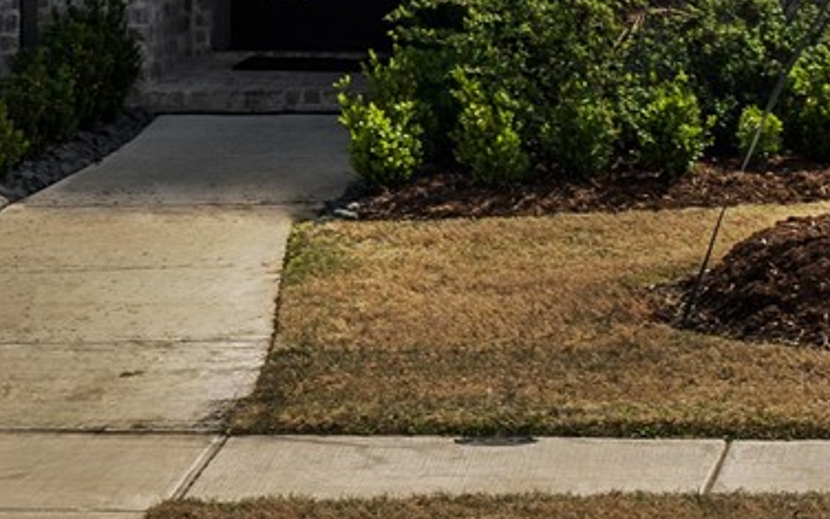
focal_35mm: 206
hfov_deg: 10.1
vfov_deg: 6.3
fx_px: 4660
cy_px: -371
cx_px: 890
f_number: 8
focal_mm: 35
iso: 100
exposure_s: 1/125
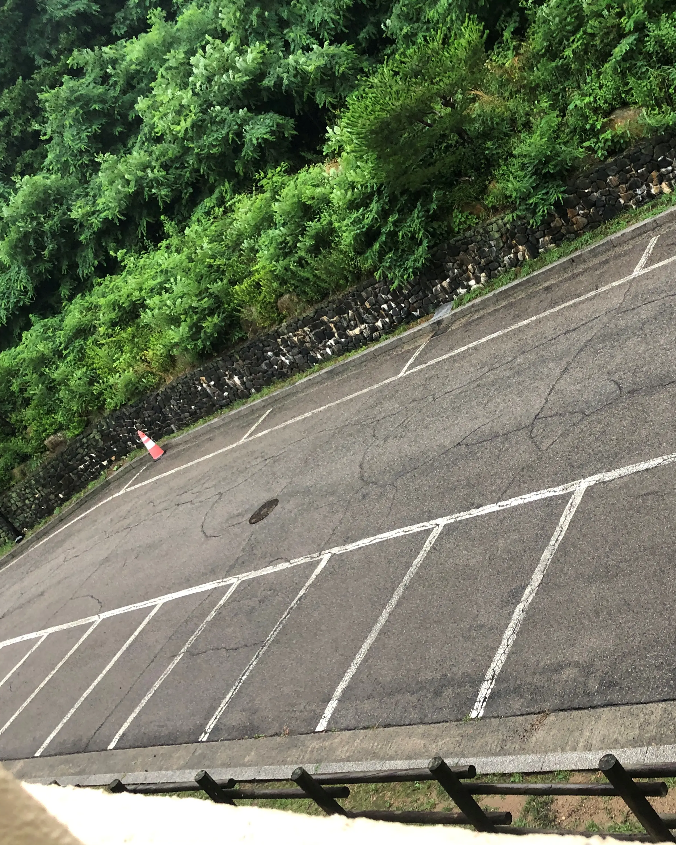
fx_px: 925
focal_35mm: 37
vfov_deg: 49.1
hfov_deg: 39.6
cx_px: 455
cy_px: 426
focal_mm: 3.99
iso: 32
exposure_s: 1/30
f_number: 1.8
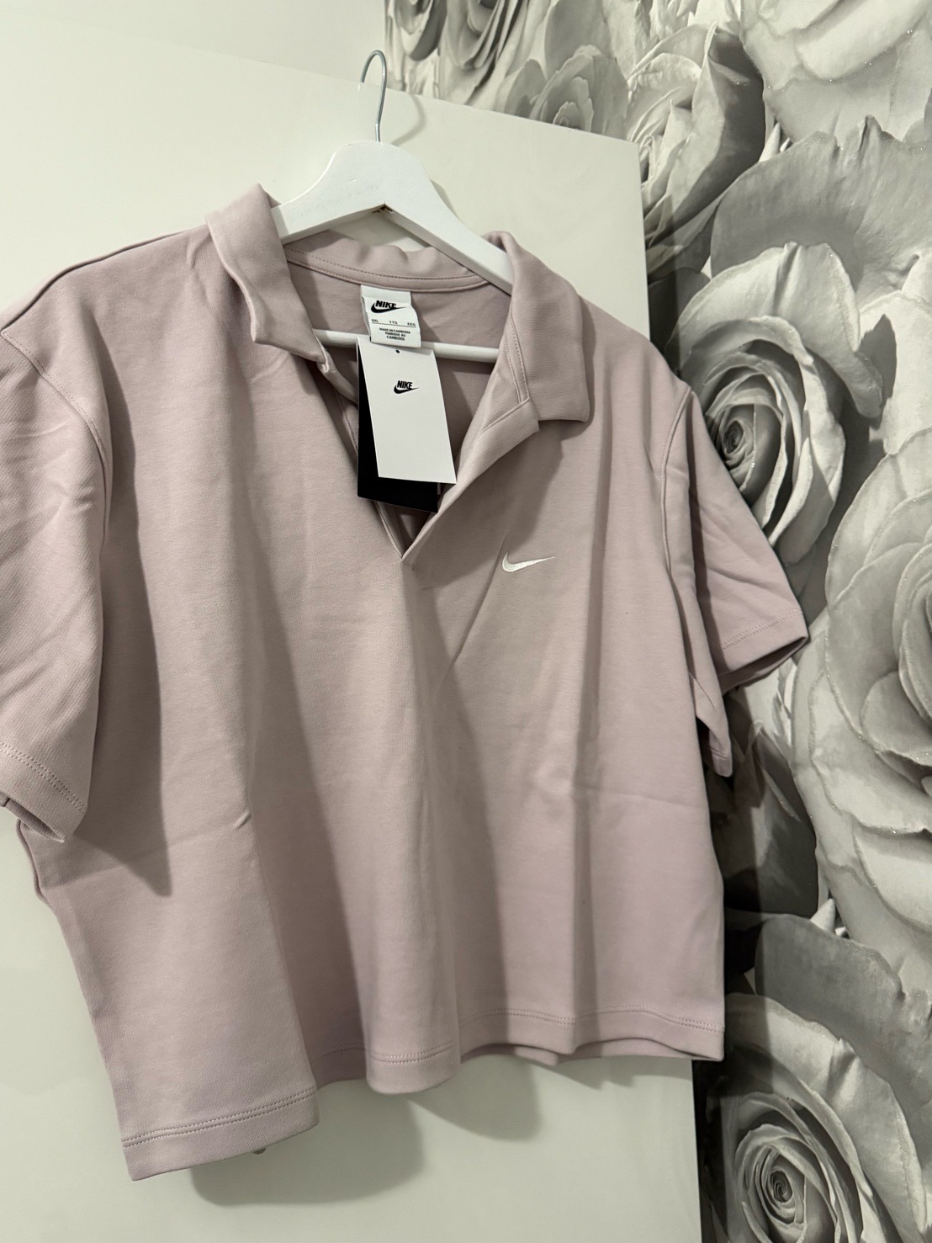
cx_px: 428
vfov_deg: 67.3
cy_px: 616
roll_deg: +1.3
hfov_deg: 53.0
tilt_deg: +4.7
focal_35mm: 26
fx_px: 933
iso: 500
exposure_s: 1/50
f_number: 1.78
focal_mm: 6.76
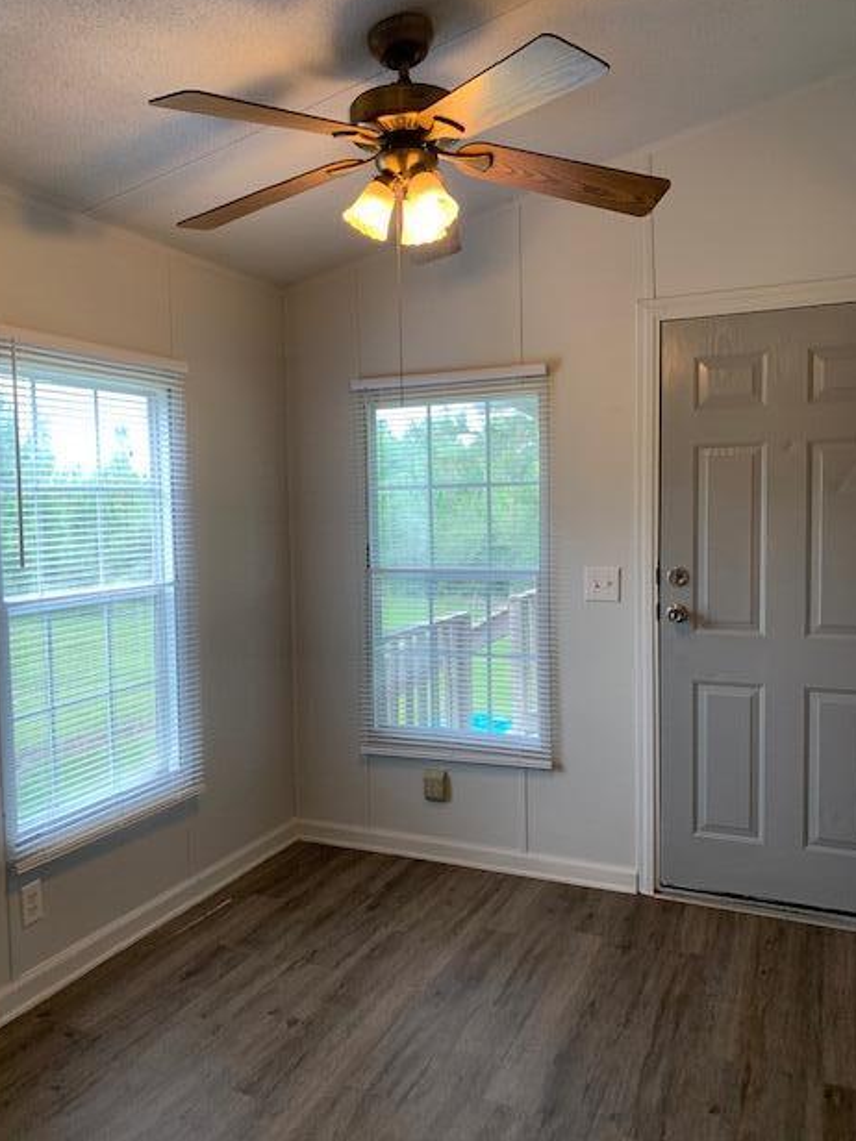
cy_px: 580
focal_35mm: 27
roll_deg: +1.9
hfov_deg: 51.4
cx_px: 422
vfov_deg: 65.3
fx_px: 890
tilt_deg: -3.6
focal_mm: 4.25
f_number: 1.8
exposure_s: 1/120
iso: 64
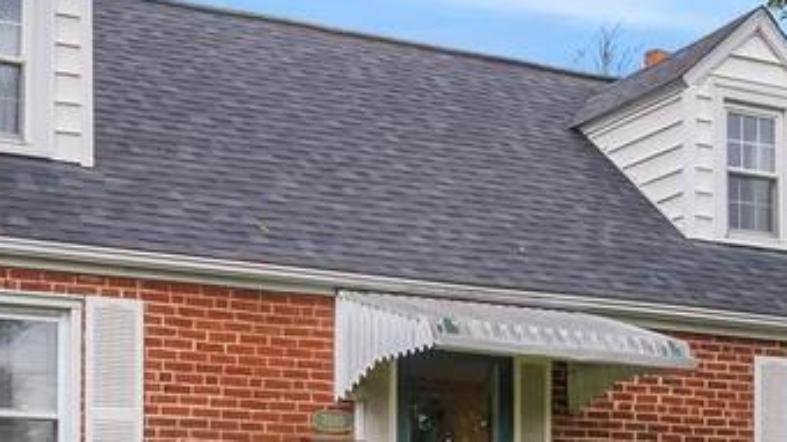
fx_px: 1481
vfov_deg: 16.1
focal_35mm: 71
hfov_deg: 29.7
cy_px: 563
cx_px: 343
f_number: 8
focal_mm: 16
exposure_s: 1/250
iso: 640
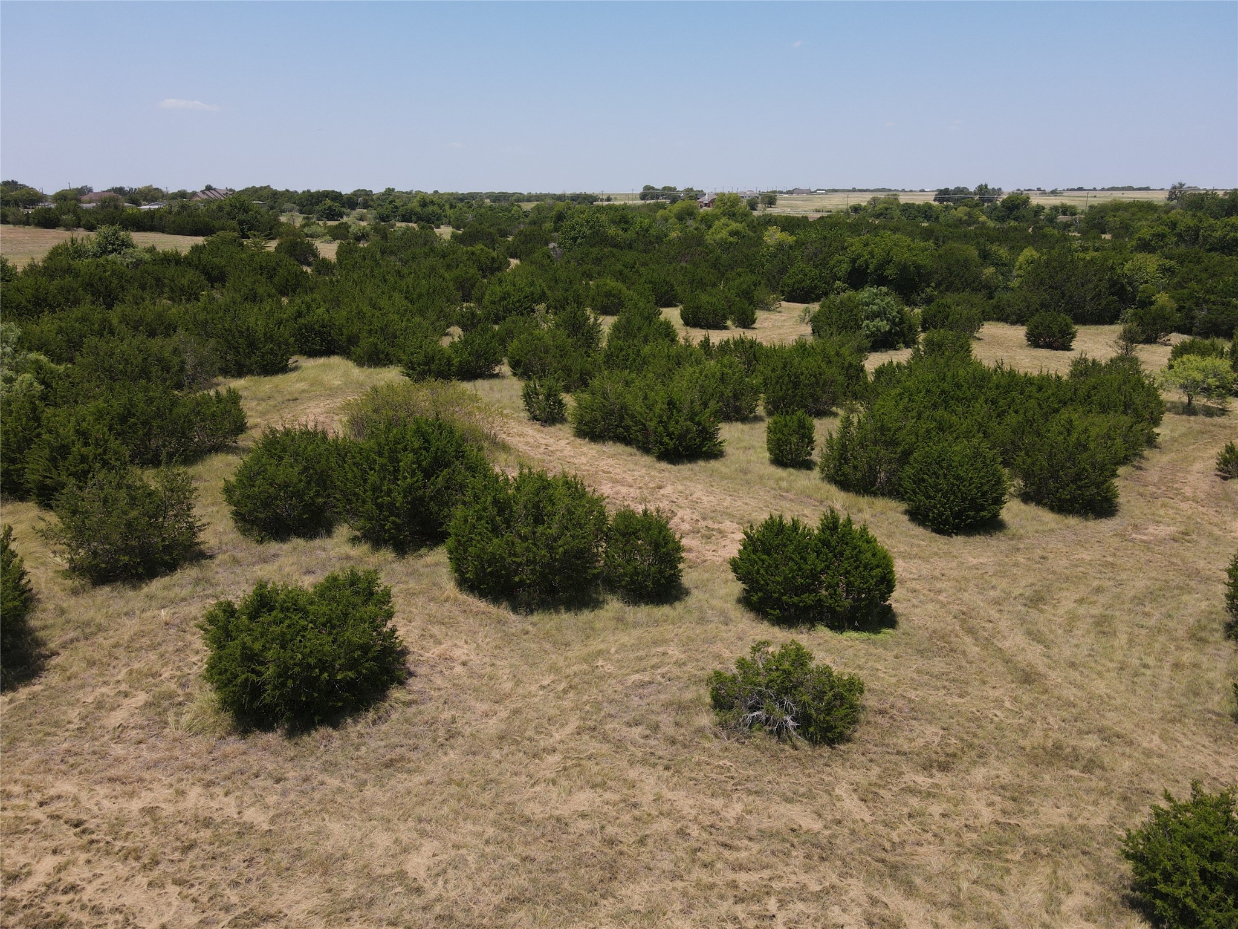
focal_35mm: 24
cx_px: 619
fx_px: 858
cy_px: 464
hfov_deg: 71.6
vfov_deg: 56.8
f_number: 2.8
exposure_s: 1/725
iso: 110
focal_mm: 4.5
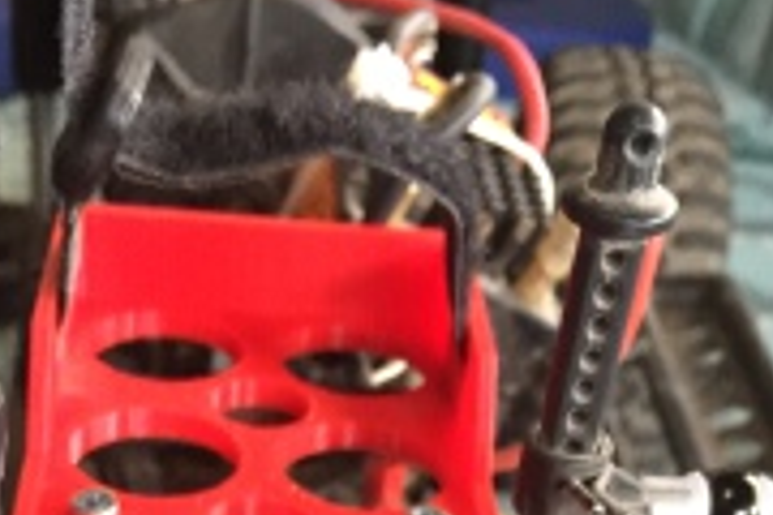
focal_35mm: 67
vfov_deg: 17.5
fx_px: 1439
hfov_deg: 29.9
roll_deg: -7.9
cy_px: 841
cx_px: 275
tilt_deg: -39.8
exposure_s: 1/15
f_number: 2.2
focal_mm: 4.15
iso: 125
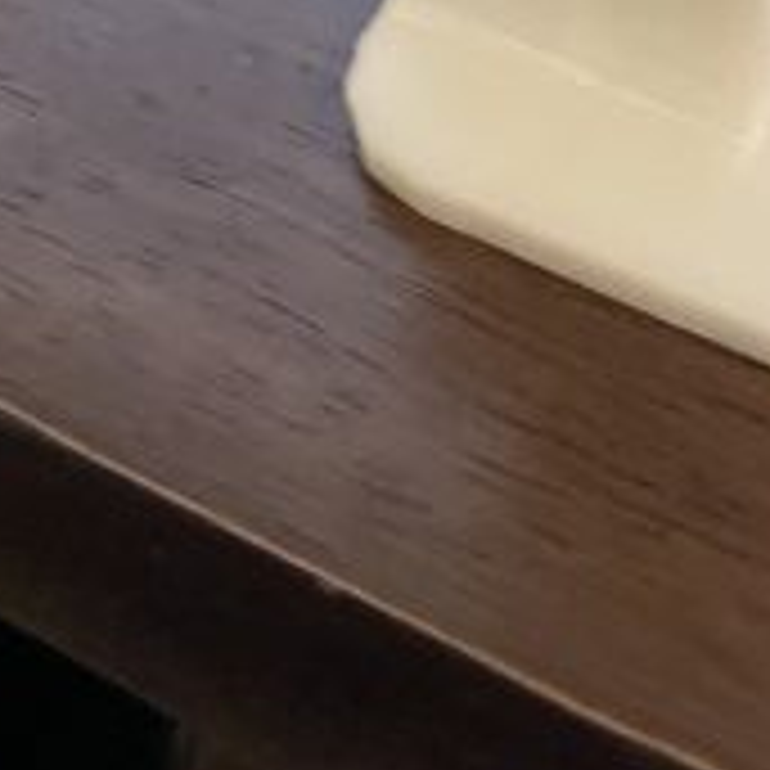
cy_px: -462
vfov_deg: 19.0
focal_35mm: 77
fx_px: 1938
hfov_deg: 21.7
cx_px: 752
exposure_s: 1/60
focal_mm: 4.2
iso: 500
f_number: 1.6
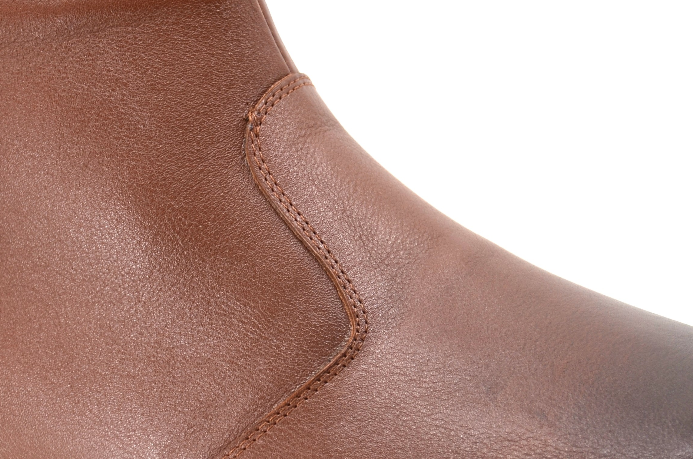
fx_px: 3227
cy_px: 245
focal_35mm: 168
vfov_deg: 8.1
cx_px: 333
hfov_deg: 12.3
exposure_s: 1/160
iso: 160
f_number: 6.3
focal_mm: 52
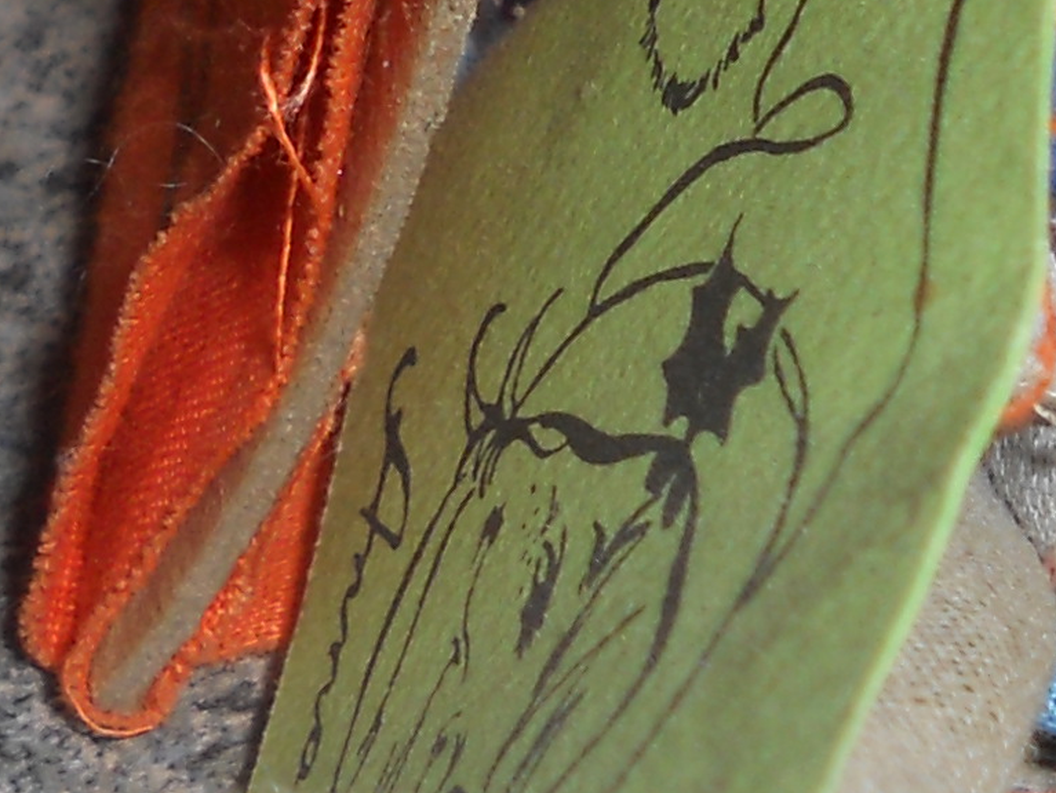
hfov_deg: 11.7
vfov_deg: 8.8
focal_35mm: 167
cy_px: -15
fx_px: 5096
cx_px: -39
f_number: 8.8
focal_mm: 5.8
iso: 80
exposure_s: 1/25
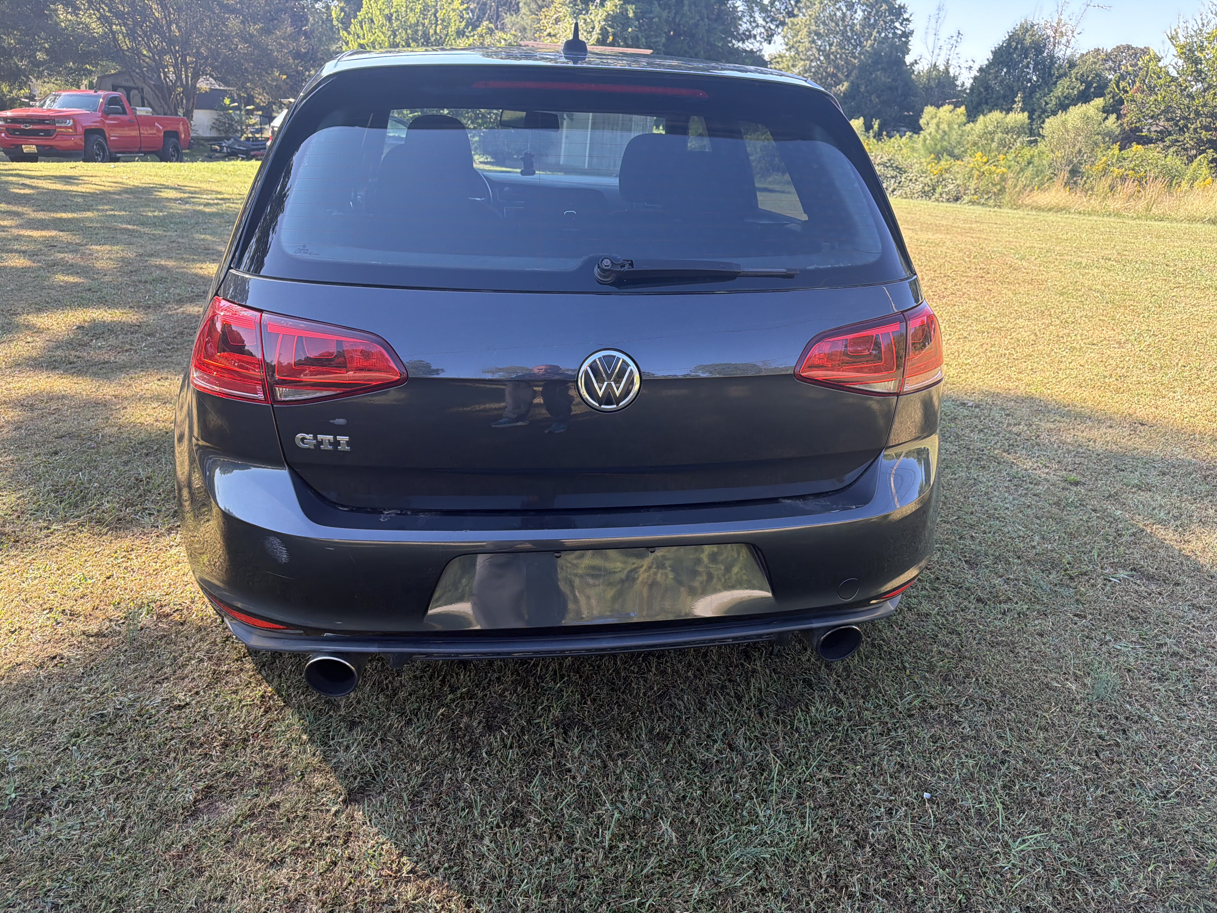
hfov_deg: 71.6
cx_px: 608
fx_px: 844
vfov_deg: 56.8
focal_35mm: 24
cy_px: 456
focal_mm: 6.76
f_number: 1.78
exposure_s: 1/528
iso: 100
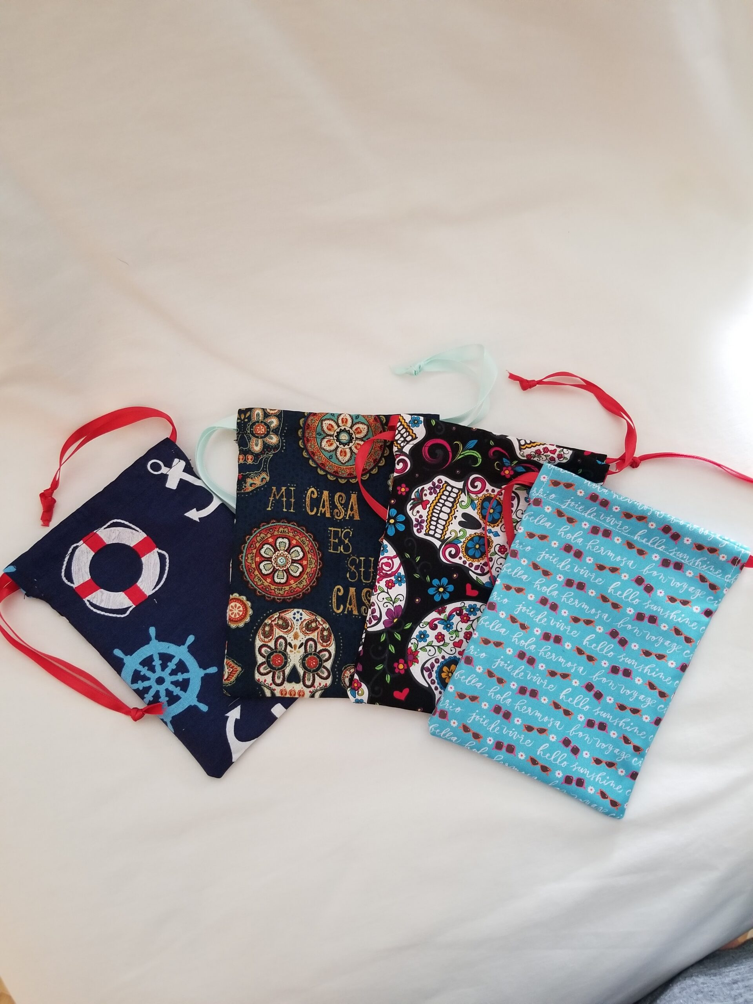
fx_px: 754
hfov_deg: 53.1
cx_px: 376
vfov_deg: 67.3
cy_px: 502
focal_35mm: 26
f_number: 1.7
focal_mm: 4.3
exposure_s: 1/13
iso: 250
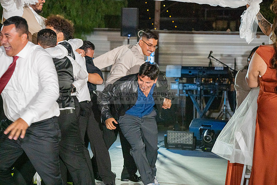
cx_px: 138
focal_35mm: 84
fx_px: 646
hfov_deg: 24.2
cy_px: 92
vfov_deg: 16.3
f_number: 4
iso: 4000
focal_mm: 84
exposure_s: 1/320
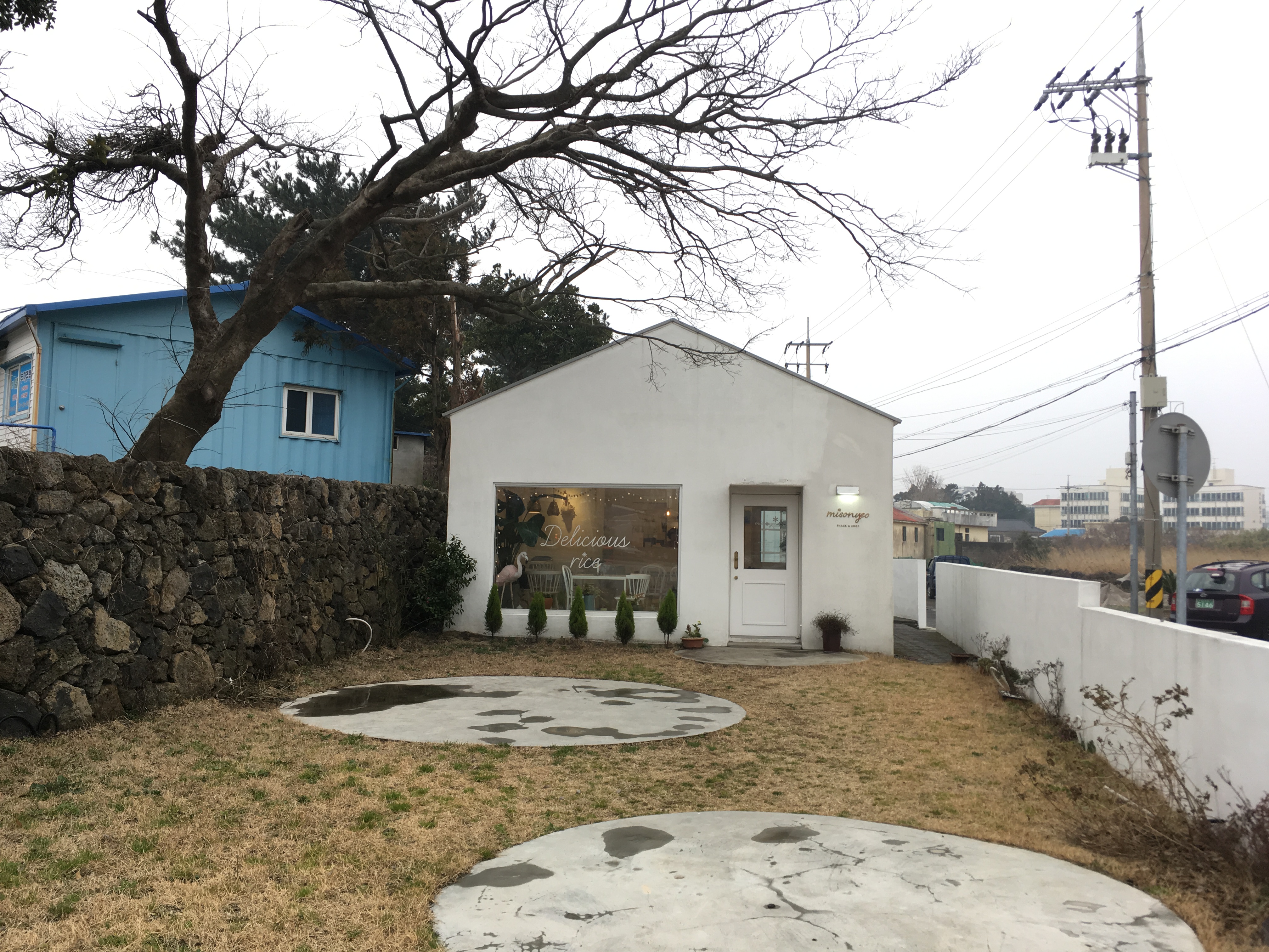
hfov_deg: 61.7
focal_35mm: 29
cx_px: 634
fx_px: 1063
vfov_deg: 48.2
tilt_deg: +2.9
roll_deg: +0.2
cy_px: 476
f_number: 2.2
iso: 32
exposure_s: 1/120
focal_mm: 4.15
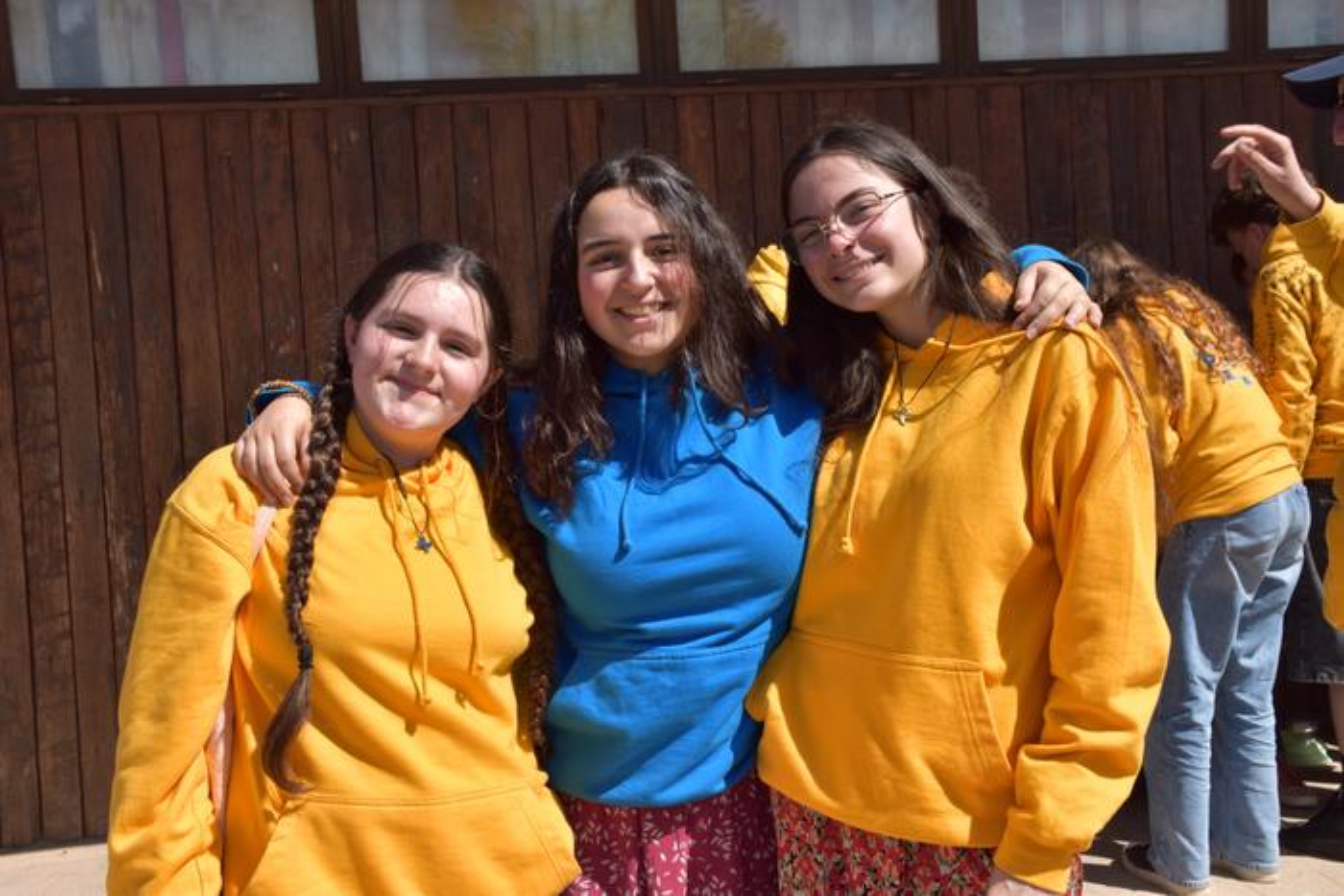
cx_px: 672
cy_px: 448
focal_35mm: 39
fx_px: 1456
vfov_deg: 34.2
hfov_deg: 49.5
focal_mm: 26
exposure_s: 1/500
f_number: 11
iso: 200
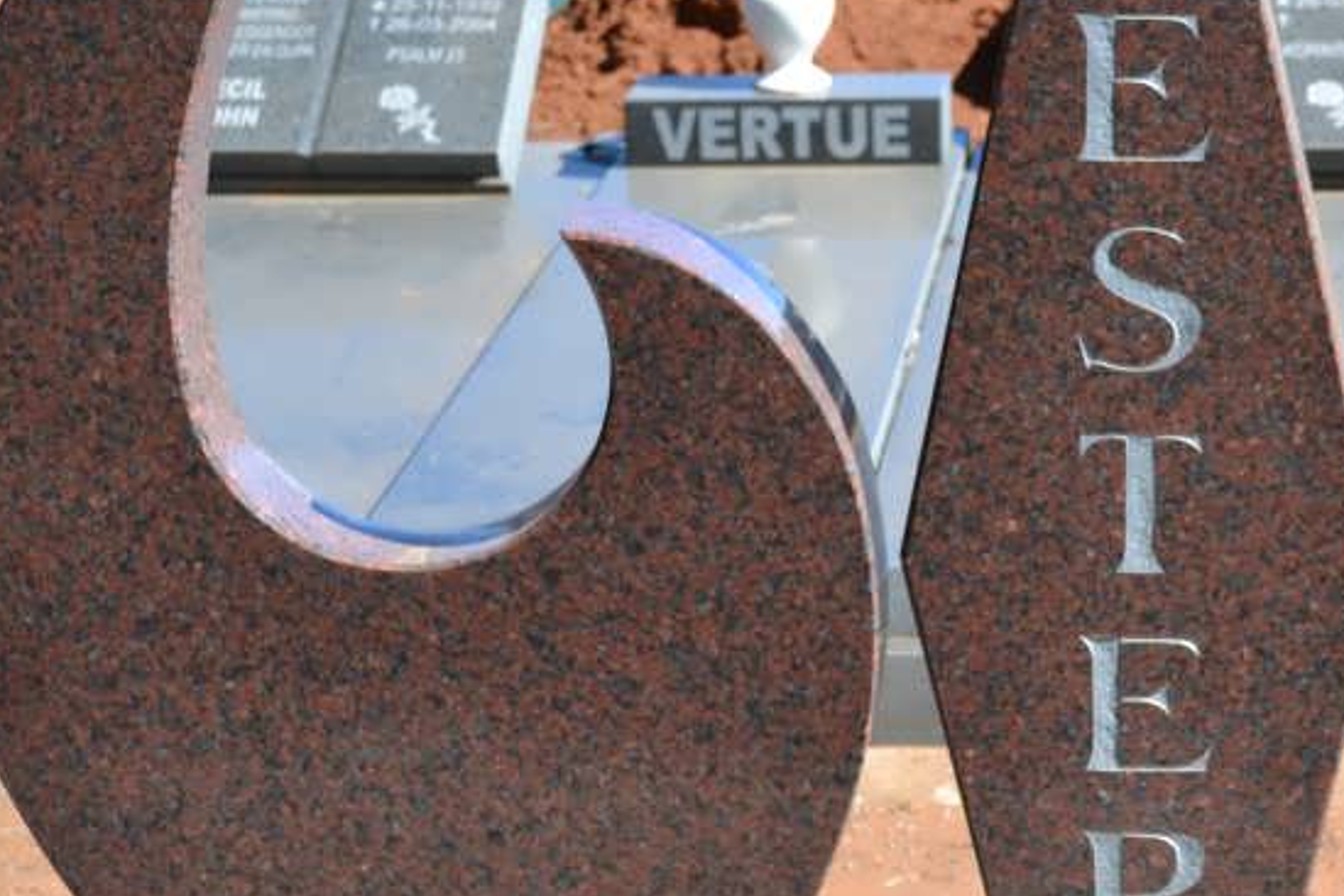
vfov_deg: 13.0
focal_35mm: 105
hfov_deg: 19.2
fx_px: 3920
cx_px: 1126
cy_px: 436
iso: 160
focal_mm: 32
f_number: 5.6
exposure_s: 1/125
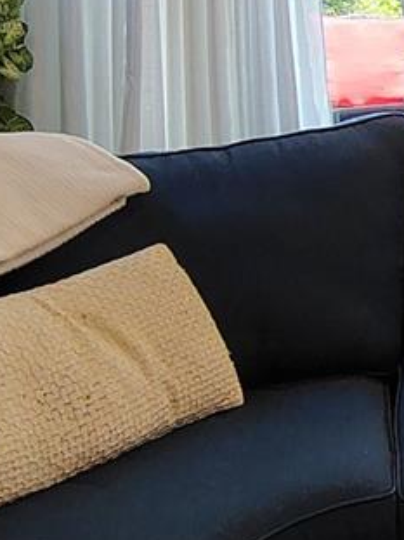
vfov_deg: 24.5
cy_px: 146
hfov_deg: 15.9
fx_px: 1230
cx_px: 728
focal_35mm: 79
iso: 318
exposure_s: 1/60
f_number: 2.2
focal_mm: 2.13
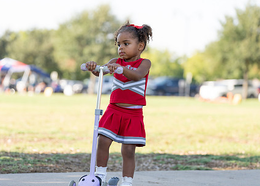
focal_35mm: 150
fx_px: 1108
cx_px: 115
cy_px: 100
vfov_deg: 9.6
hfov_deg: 13.4
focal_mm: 105
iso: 320
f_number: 2.8
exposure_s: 1/1250
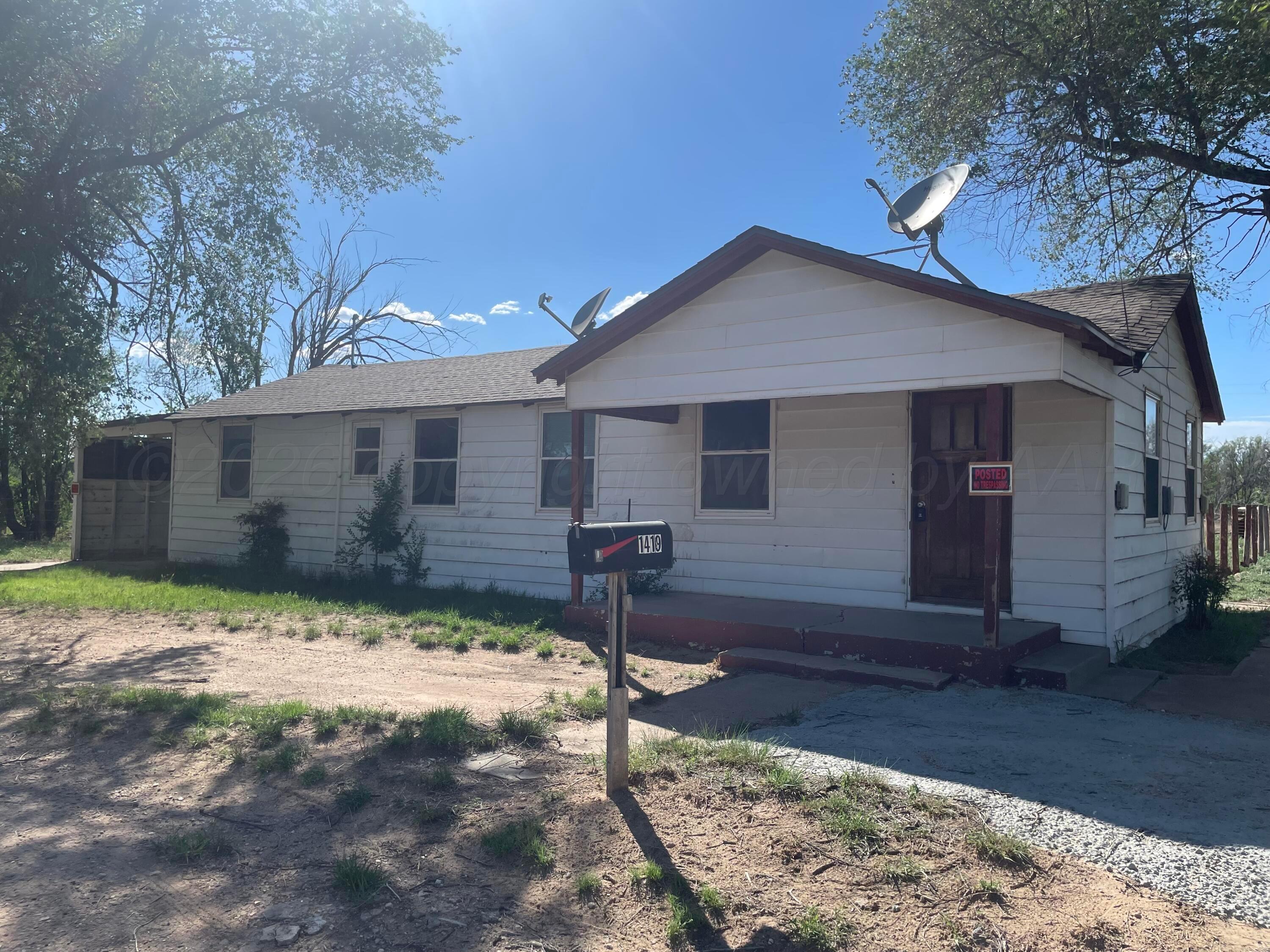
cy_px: 476
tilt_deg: +1.4
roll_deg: -0.5
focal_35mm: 26
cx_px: 635
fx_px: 954
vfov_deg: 53.1
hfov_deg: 67.3
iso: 32
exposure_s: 1/4132
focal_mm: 4.2
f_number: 1.6
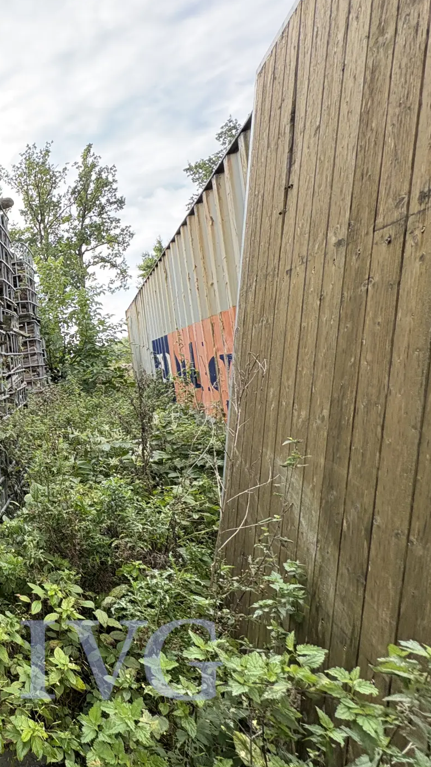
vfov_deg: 83.9
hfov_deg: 38.5
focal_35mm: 21
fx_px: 427
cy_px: 384
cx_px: -93
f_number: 2.2
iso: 40
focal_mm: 2.22
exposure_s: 1/99
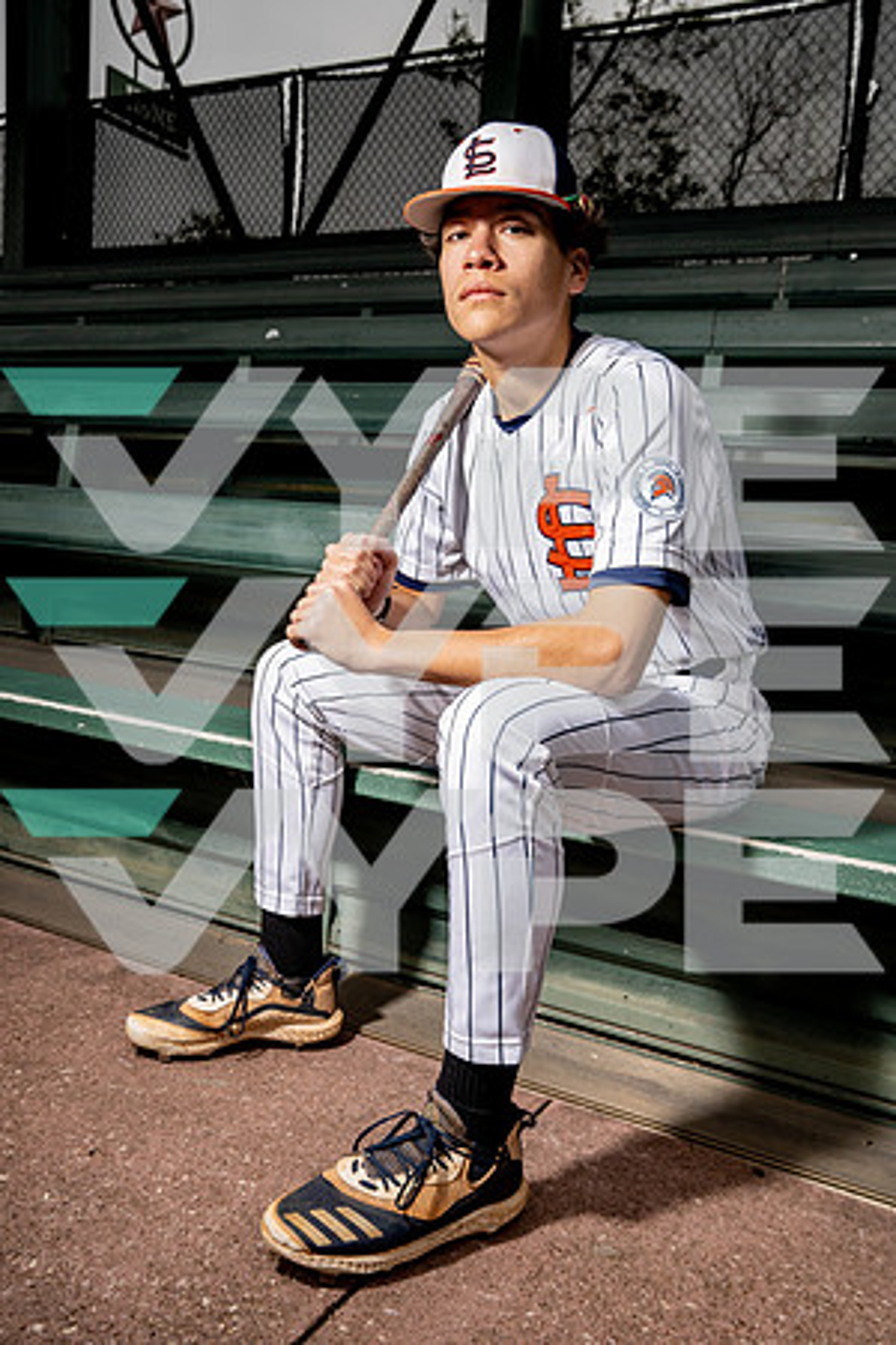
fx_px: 1120
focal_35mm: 30
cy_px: 672
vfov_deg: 61.9
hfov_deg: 43.6
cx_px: 448
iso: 400
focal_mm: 30
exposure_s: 1/250
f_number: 6.3
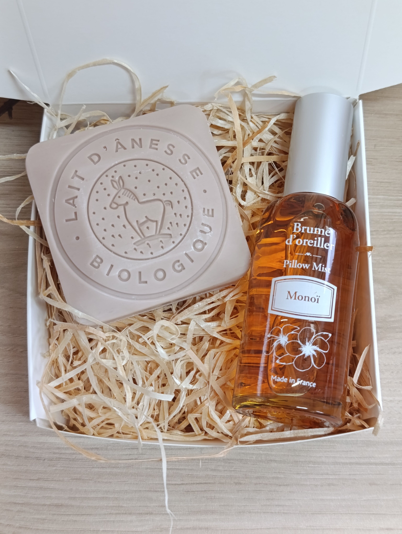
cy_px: 267
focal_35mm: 46
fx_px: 710
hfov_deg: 31.6
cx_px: 201
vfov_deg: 41.2
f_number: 1.65
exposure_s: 1/100
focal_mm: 6.11
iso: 504
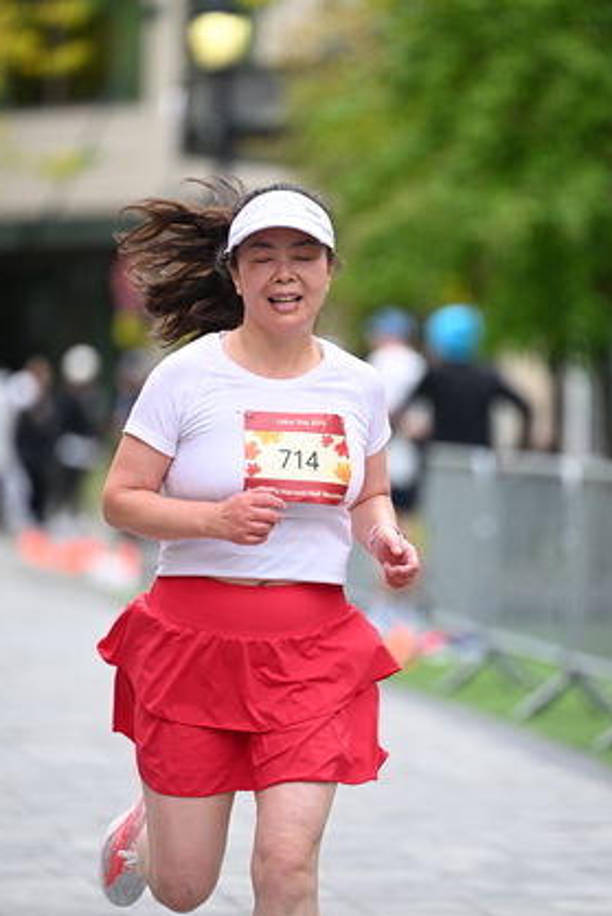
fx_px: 6700
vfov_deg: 7.8
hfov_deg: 5.2
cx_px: 319
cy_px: 427
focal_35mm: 263
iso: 640
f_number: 2.8
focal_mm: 200
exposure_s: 1/2000
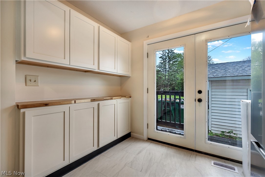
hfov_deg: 96.7
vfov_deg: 73.7
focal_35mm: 16
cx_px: 132
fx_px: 118
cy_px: 88
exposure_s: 1/160
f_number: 4
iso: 400
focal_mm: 16
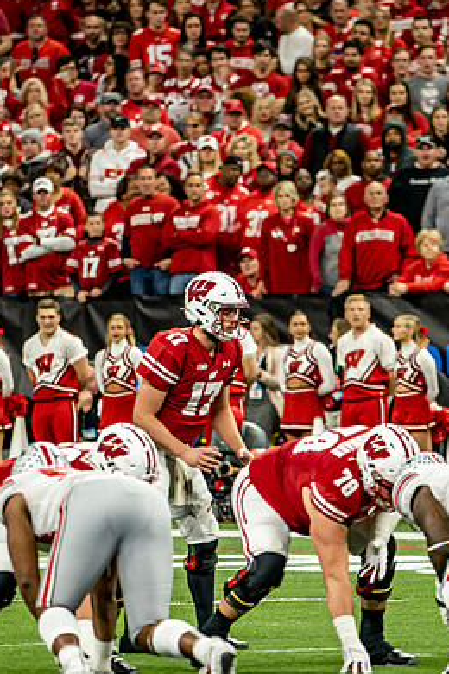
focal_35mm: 620
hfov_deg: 2.2
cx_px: 216
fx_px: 11598
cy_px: 366
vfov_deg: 3.3
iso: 1250
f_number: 2.8
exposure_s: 1/800
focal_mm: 200
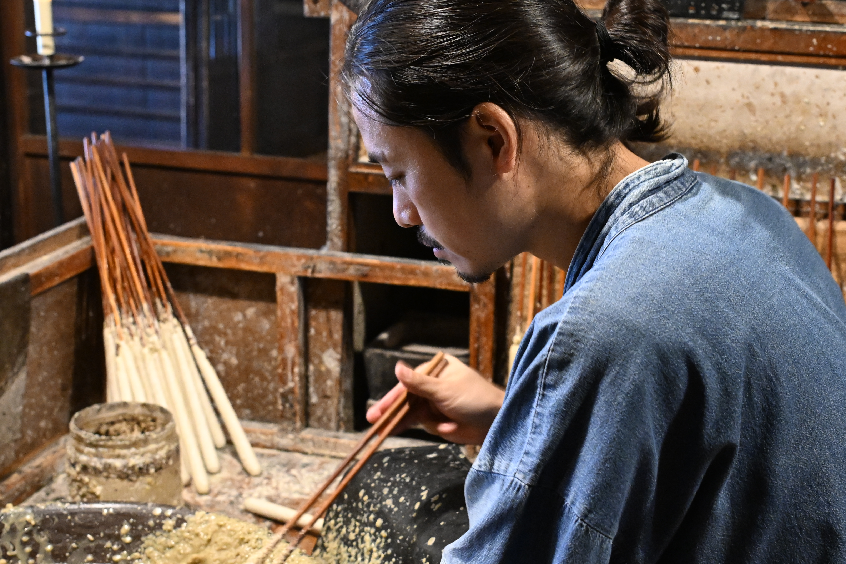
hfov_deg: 31.9
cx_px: 475
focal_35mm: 63
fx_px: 1480
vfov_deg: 21.6
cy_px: 289
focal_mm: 31
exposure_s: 1/30
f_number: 4
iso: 4000
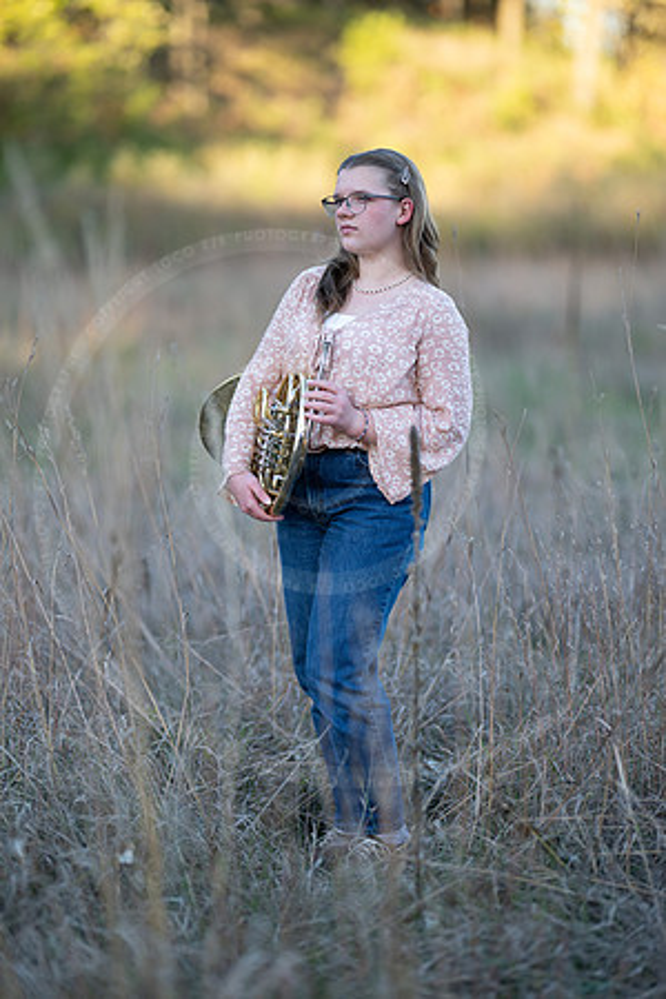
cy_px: 500
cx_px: 333
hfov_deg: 16.1
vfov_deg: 23.9
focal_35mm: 85
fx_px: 2359
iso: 160
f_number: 1.2
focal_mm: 85
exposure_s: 1/1000
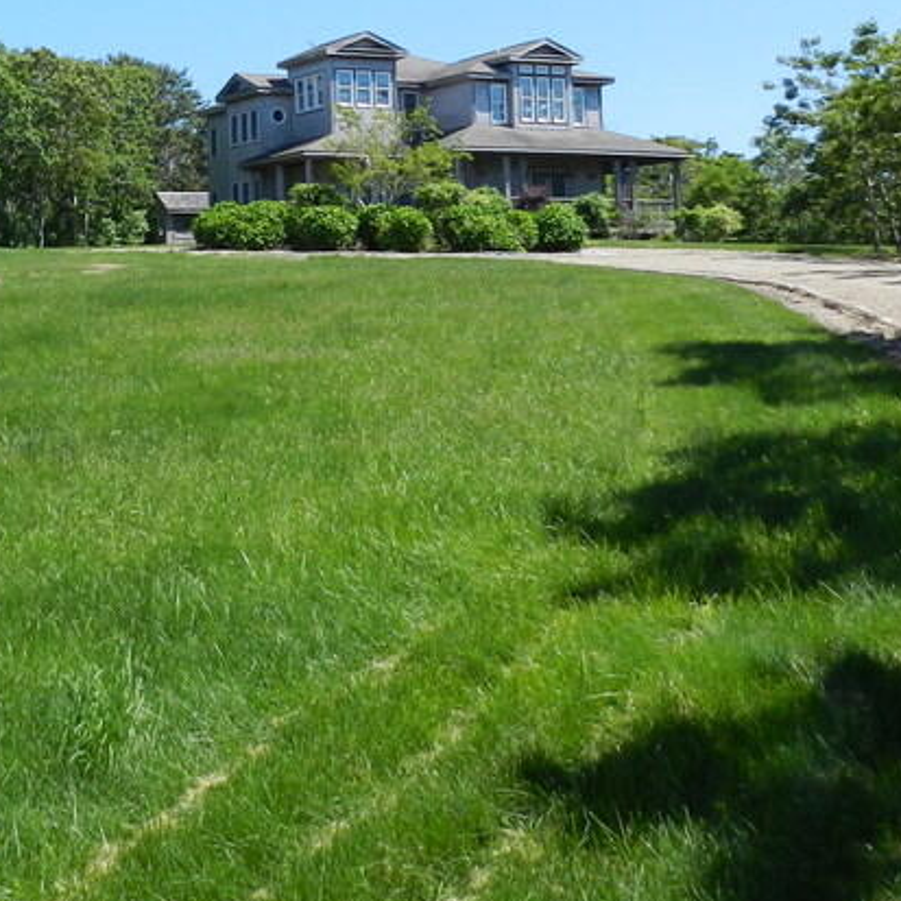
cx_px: 92
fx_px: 1737
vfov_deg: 27.9
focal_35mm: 59
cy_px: 83
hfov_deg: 28.0
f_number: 4
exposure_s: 1/640
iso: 160
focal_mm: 4
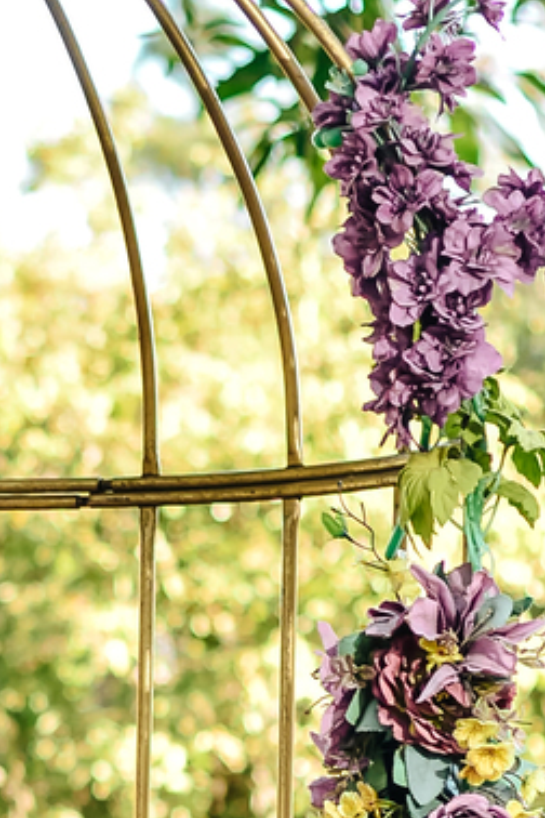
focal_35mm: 238
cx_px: -275
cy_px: 783
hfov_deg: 5.7
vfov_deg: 8.6
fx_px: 5404
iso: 125
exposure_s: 1/200
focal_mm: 50
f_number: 2.2
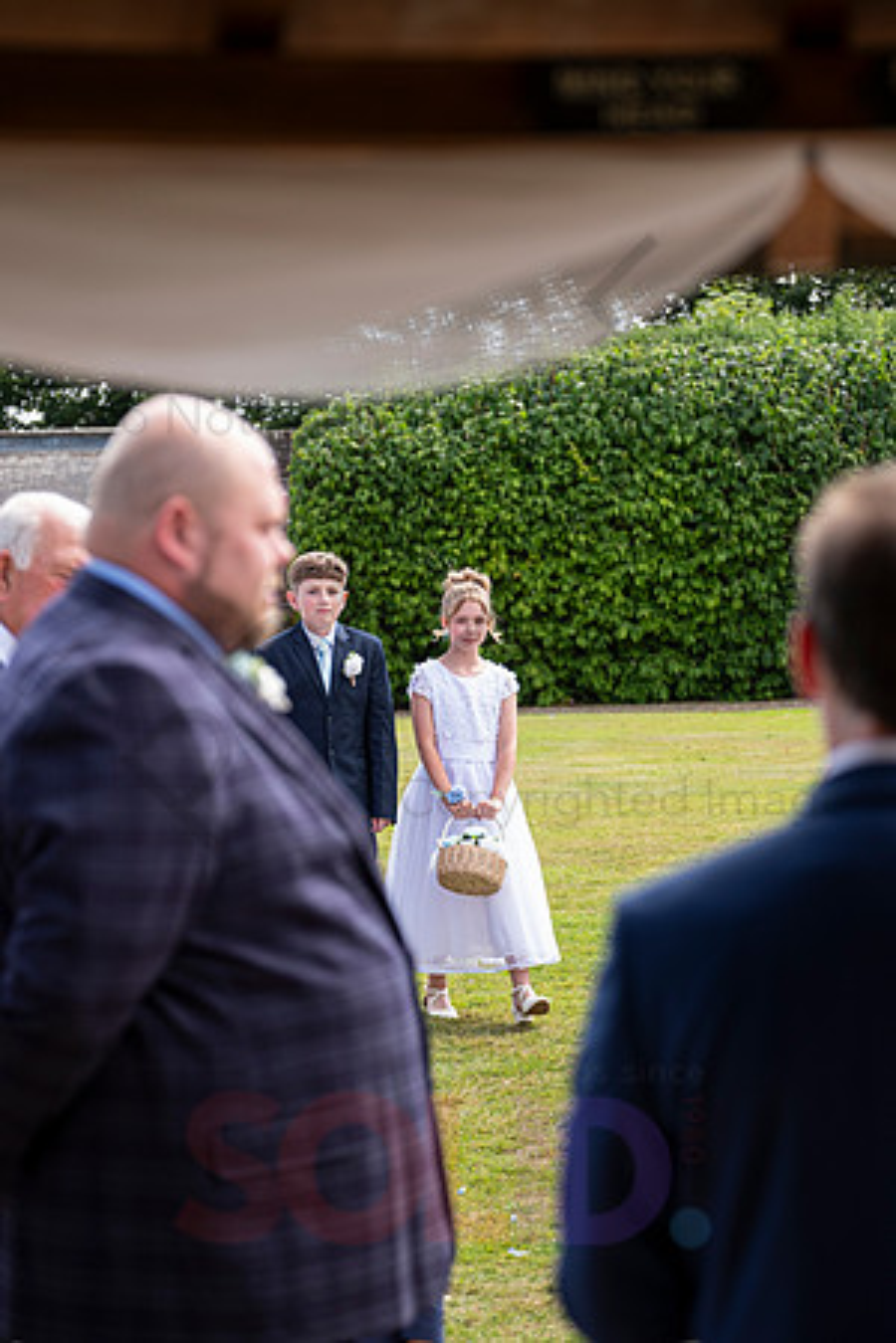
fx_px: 3994
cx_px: 448
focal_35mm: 107
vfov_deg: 19.1
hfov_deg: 12.8
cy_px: 672
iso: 200
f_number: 3.2
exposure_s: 1/640
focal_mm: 71.5
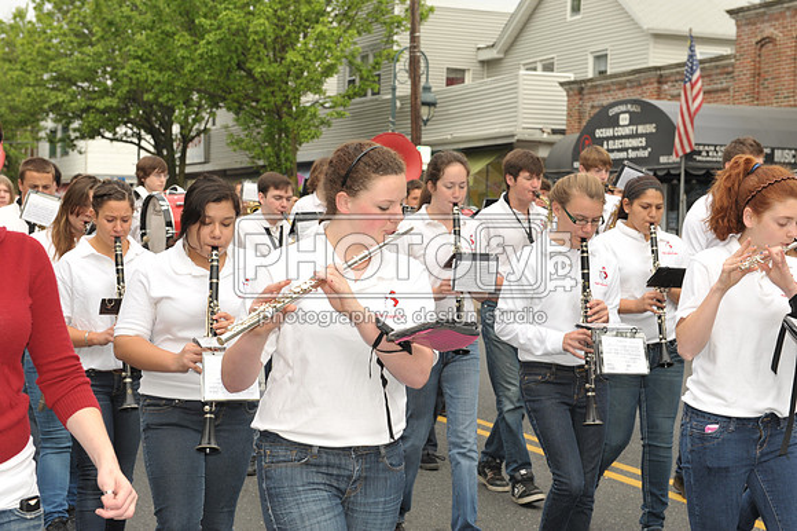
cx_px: 398
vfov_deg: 19.4
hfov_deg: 28.9
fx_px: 1549
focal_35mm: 70
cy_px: 266
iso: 400
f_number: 8
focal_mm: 70
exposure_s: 1/250
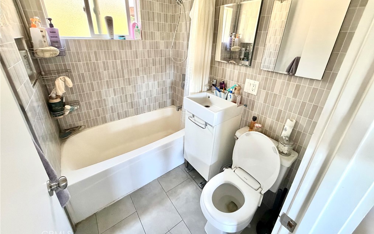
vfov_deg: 74.2
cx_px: 189
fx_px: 153
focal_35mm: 15
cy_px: 98
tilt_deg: -21.0
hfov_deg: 101.5
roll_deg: -1.9
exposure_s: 1/60
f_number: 2.2
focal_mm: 2.22
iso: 640
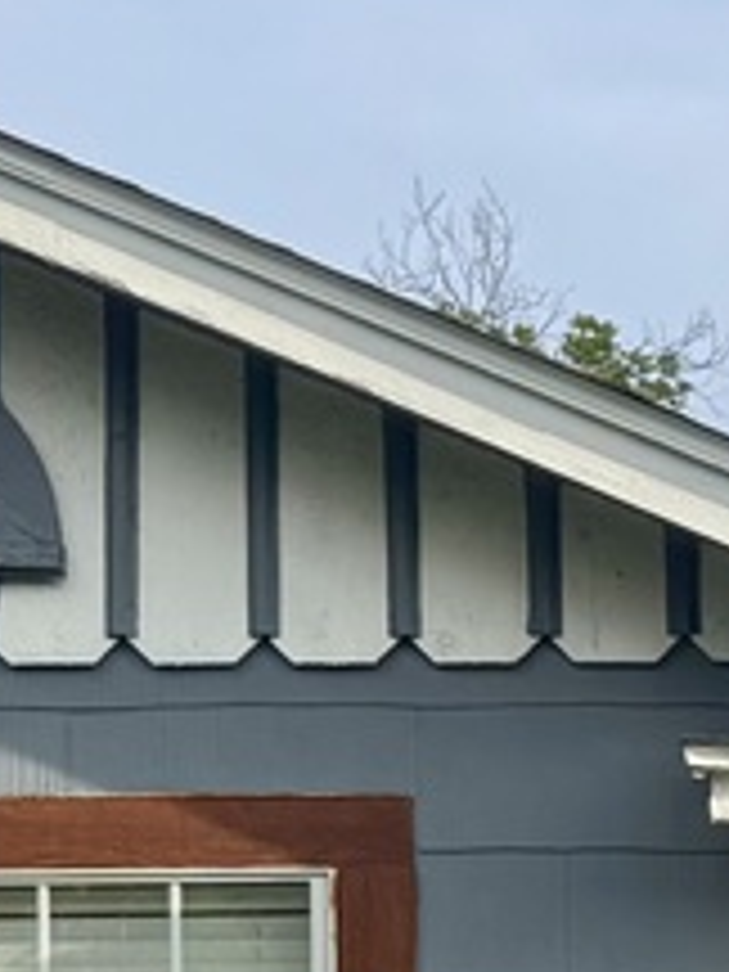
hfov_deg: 8.5
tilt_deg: +2.8
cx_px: 1732
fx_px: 4493
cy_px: 1372
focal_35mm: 160
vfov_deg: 11.9
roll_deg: +0.5
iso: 80
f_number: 1.78
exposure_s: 1/1767
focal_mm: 6.76
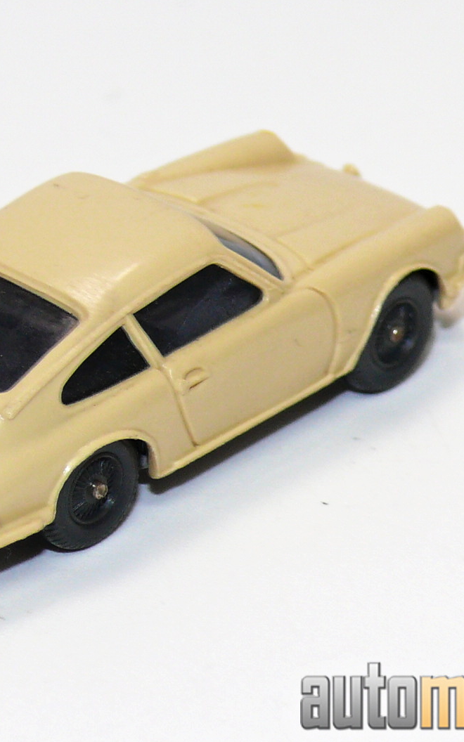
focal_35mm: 249
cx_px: 138
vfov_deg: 8.4
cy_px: 334
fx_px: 5038
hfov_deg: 5.3
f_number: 4
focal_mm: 18.4
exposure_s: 1/30
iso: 100
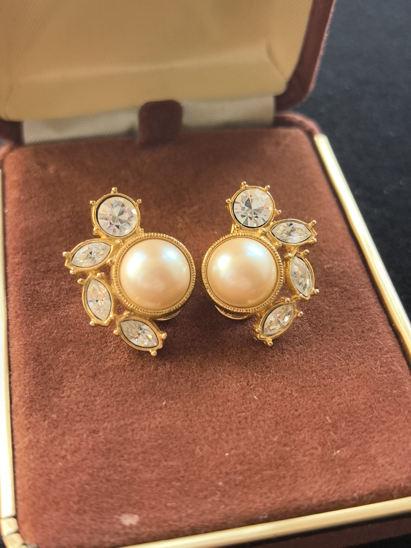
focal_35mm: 43
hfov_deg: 33.6
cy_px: 274
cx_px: 206
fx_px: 681
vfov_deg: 43.9
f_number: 2
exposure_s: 1/100
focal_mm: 6.98
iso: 50
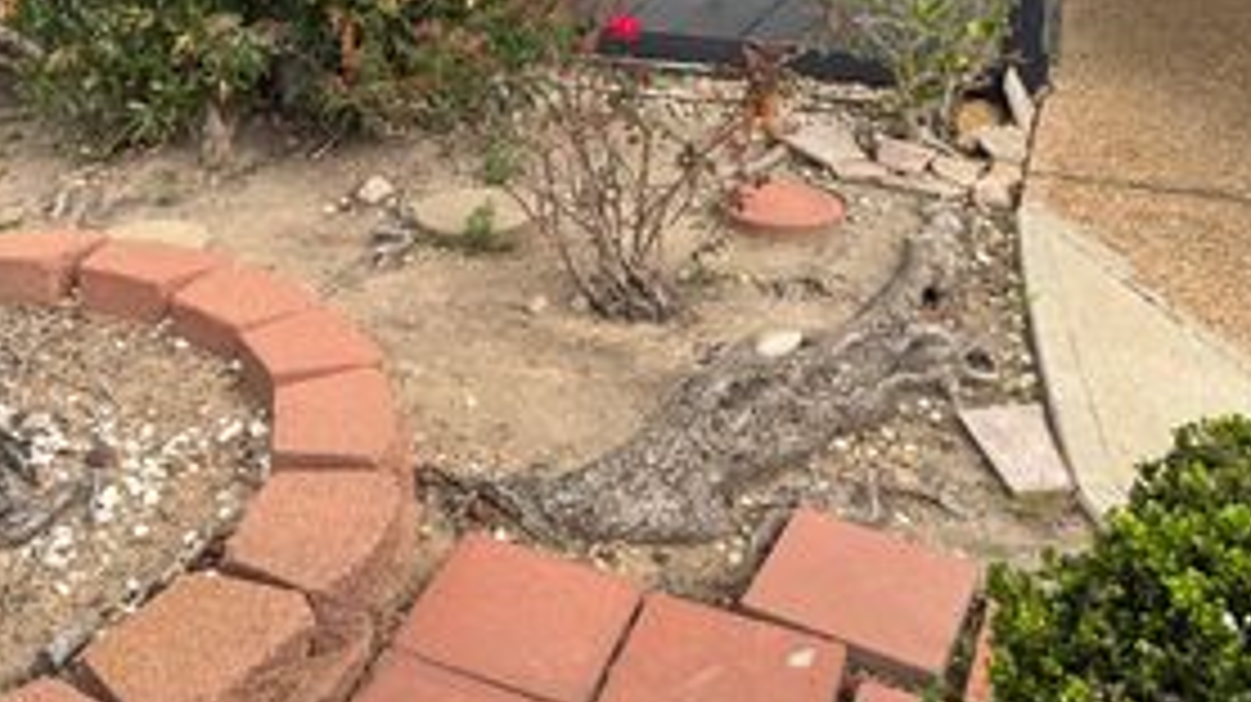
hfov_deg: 43.6
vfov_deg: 23.8
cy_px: -74
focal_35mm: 47
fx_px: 1558
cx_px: 531
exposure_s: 1/372
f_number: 1.78
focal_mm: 6.76
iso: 80
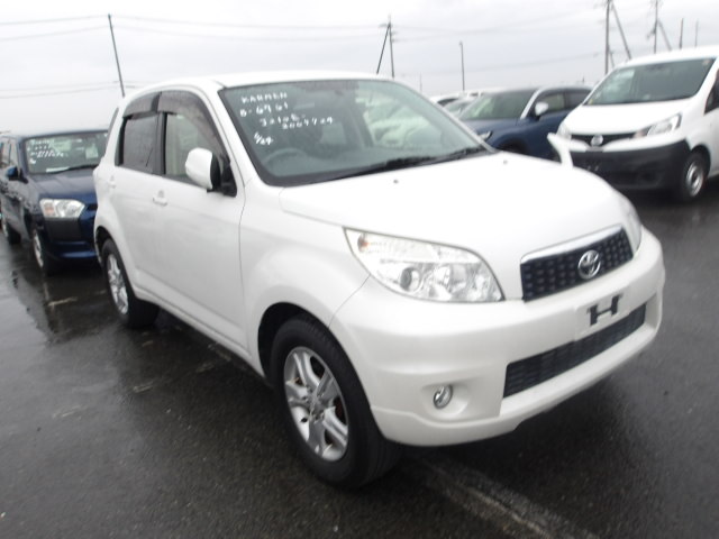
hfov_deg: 65.3
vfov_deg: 51.4
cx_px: 360
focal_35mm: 27
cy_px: 270
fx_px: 561
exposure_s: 1/60
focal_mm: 4.9
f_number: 10.4
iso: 187
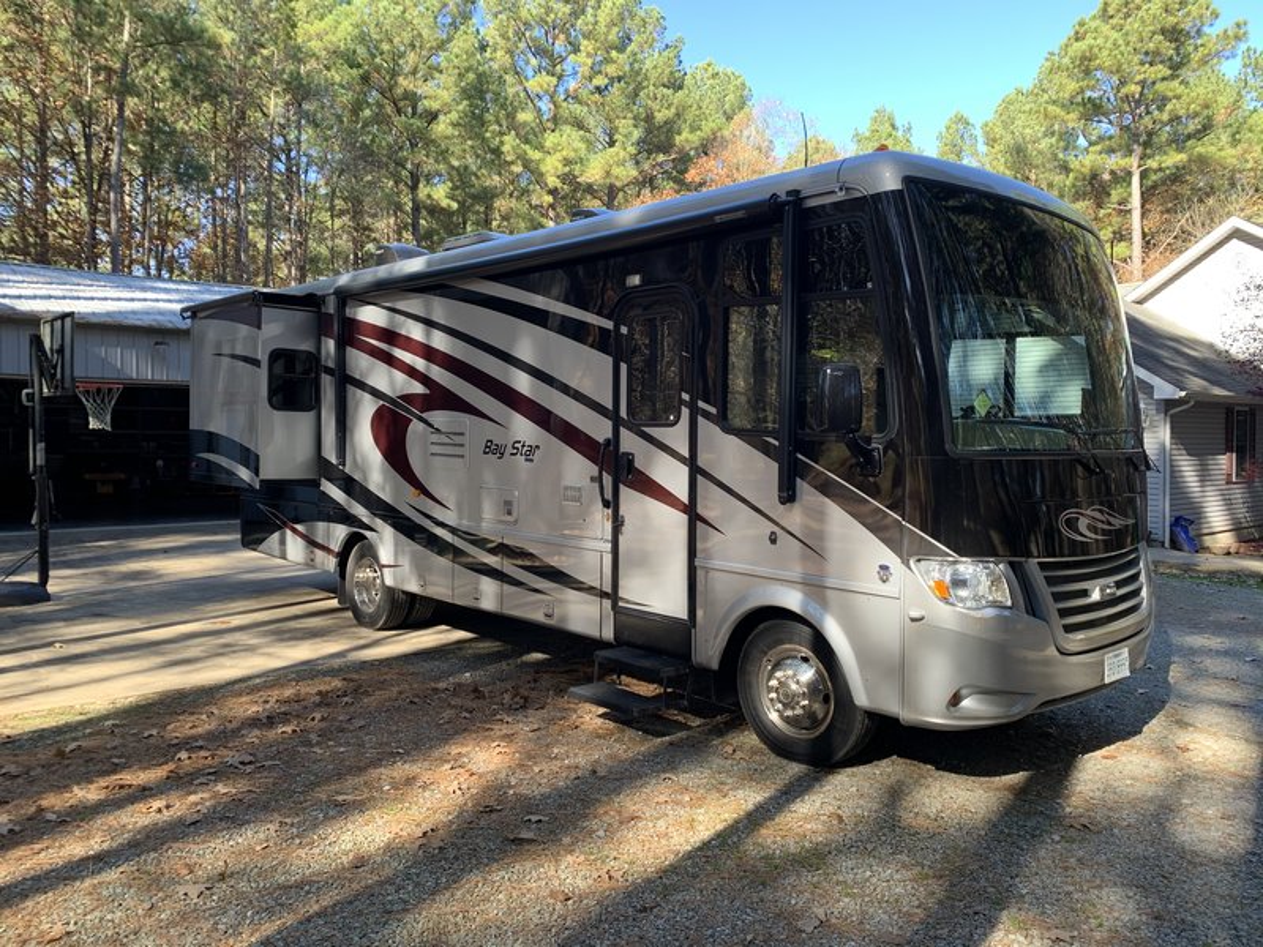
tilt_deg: -2.5
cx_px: 632
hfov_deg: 67.3
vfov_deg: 53.1
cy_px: 474
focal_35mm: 26
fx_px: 949
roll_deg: +0.2
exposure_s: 1/122
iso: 25
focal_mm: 4.25
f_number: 1.8
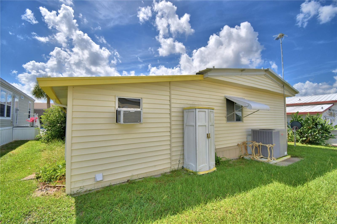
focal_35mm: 15
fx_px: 140
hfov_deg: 100.4
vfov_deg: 77.3
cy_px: 112
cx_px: 168
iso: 100
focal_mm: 10
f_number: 4.5
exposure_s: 1/1600
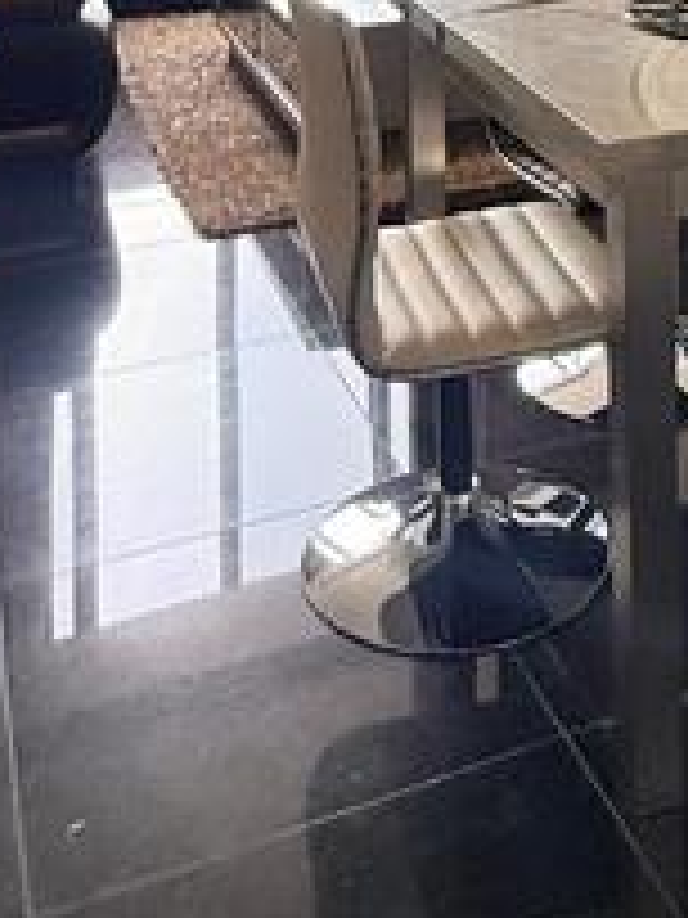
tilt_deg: +0.1
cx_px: 571
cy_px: -297
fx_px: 1458
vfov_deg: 28.3
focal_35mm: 55
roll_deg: +0.3
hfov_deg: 26.0
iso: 64
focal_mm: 2.22
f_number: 2.2
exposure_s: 1/130
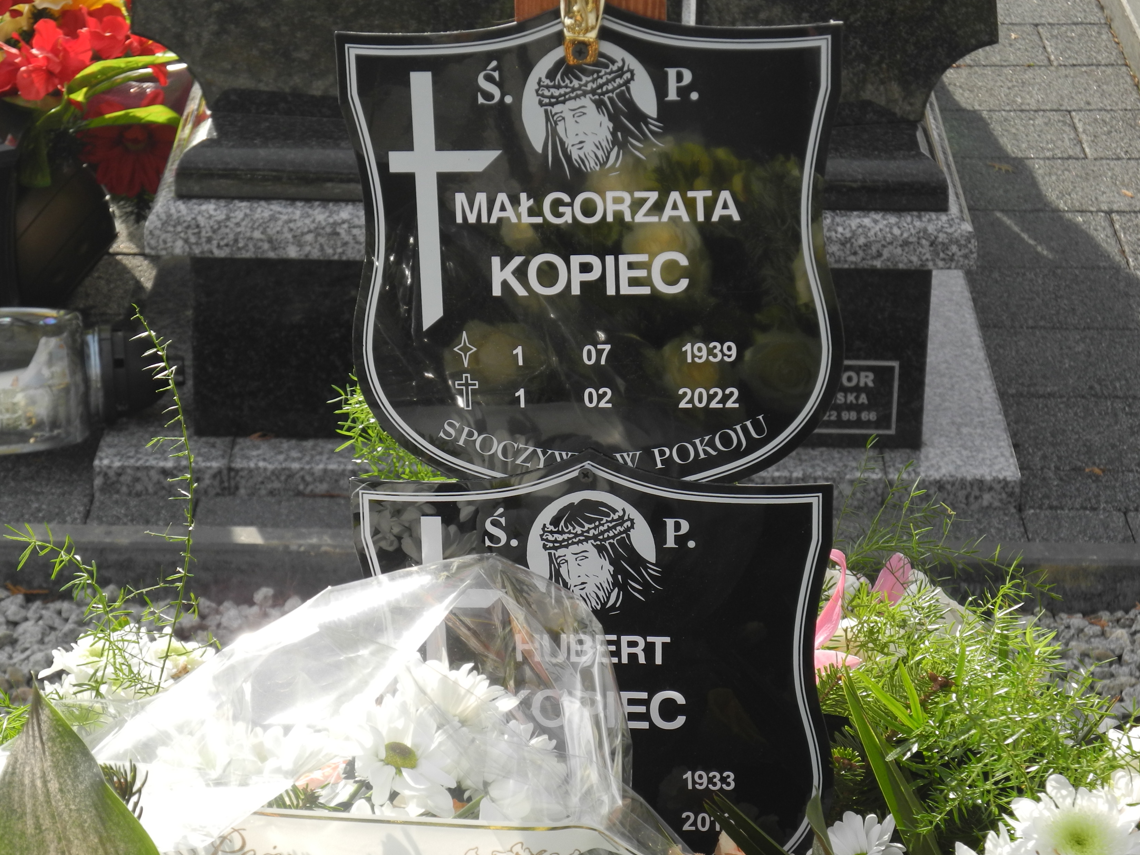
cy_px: 443
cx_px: 572
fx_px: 3820
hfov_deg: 17.0
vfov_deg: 12.8
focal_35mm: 116
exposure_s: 1/160
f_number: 4.5
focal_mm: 22.5
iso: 100
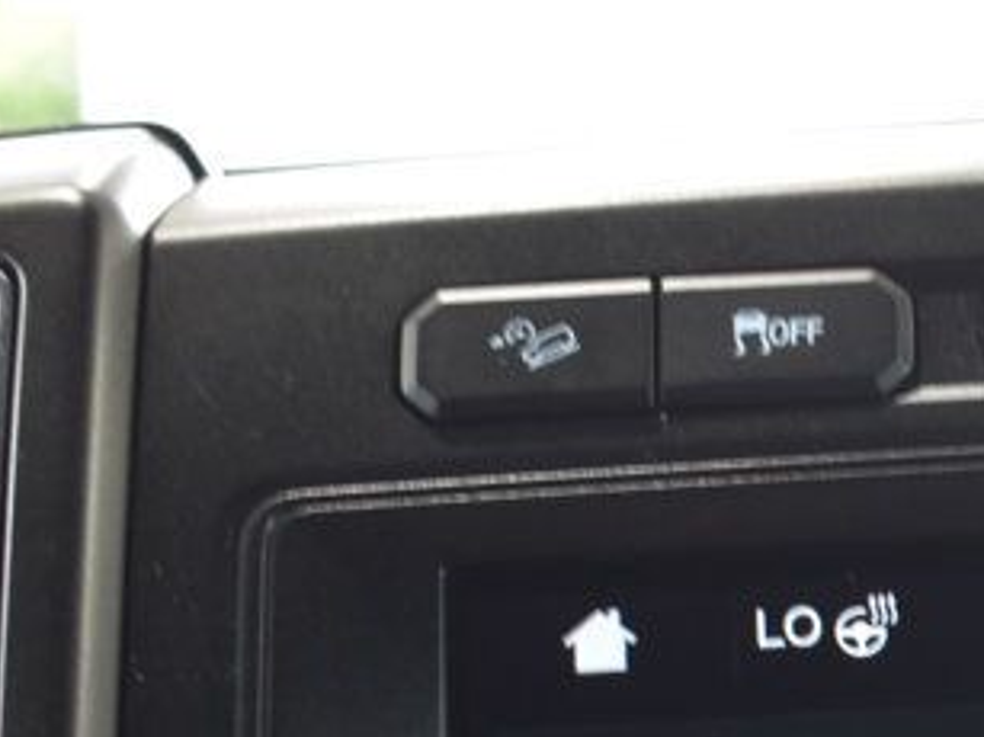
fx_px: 4376
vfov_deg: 9.4
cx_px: 1147
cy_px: 1064
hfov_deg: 12.6
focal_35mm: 154
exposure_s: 1/15
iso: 560
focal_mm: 32
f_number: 6.3
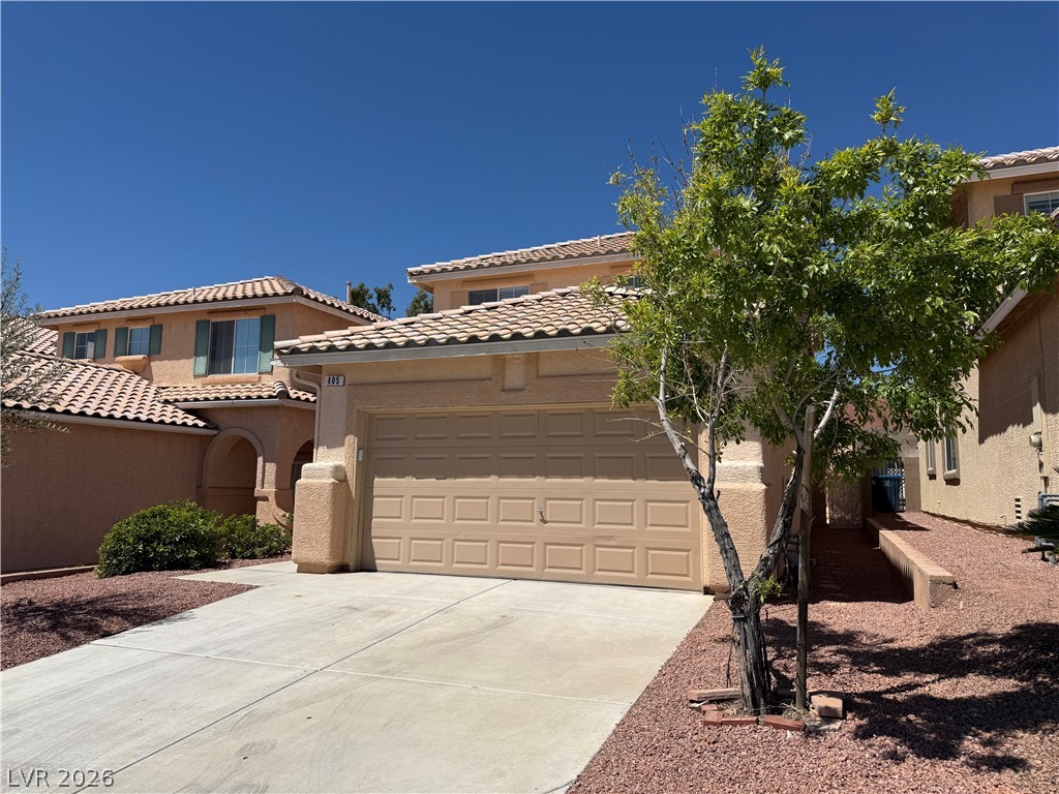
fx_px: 734
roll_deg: -0.9
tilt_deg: +7.8
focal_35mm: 24
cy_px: 397
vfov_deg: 56.8
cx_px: 530
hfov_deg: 71.6
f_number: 1.78
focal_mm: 6.76
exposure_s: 1/8130
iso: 80
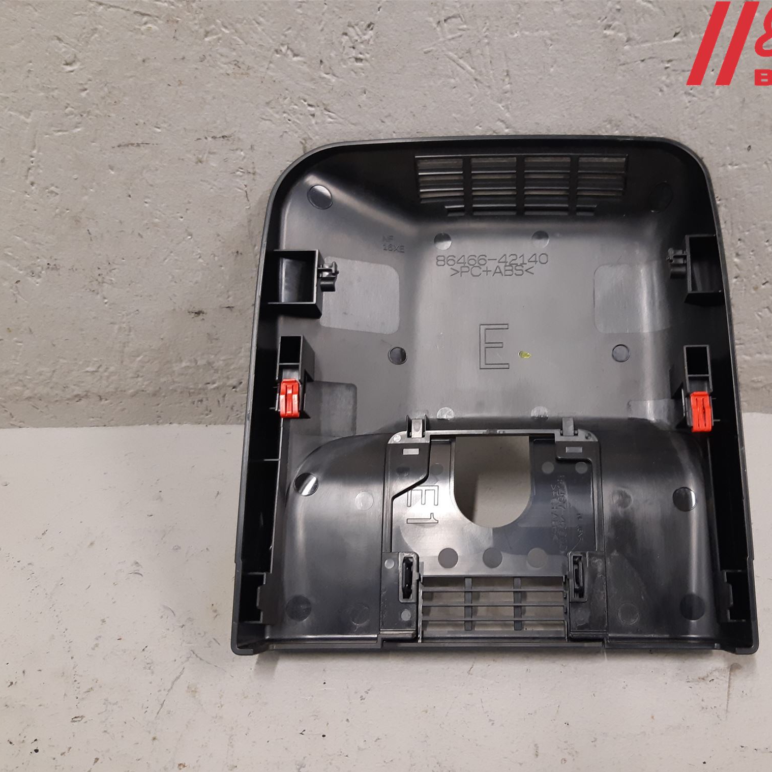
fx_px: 782
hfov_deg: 52.0
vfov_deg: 52.5
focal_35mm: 31
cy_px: 390
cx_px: 478
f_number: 1.7
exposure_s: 1/50
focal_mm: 3.93
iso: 200
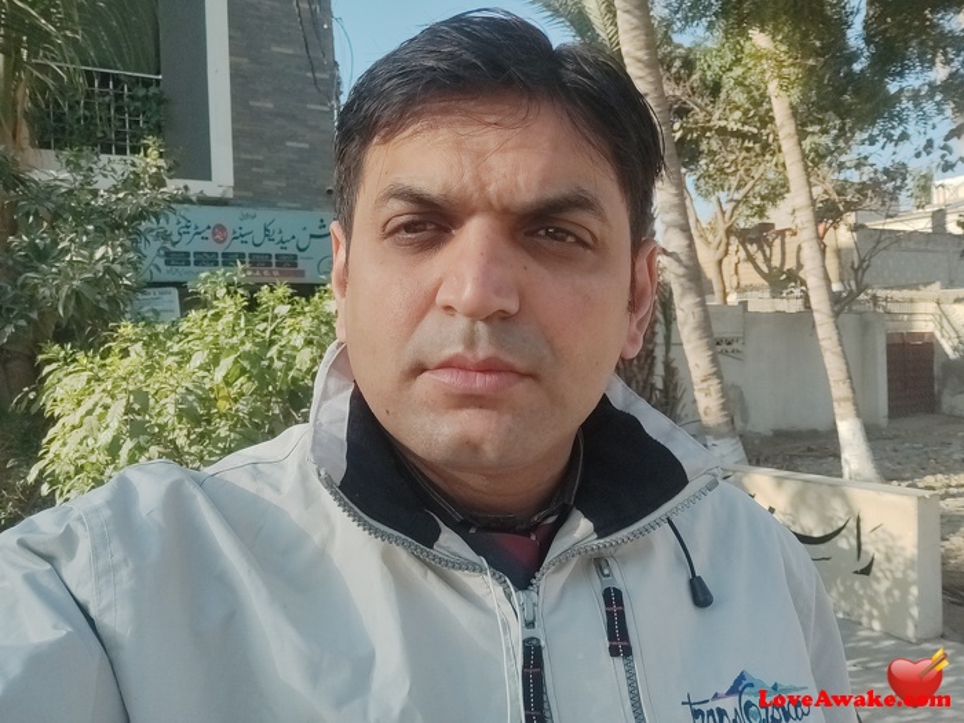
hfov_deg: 76.4
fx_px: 613
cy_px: 362
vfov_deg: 61.1
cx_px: 482
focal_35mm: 22
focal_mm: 3.74
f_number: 2
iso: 100
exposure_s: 1/1602
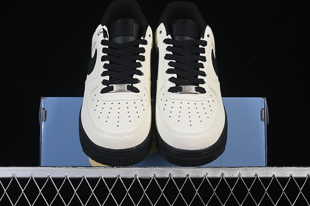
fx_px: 646
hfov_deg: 27.0
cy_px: 103
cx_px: 155
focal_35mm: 75
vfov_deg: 18.2
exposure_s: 1/80
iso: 160
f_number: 8
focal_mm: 50
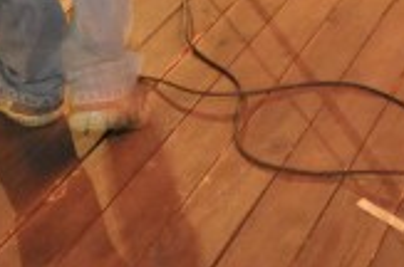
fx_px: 930
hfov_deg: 22.6
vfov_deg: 12.7
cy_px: -376
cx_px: 483
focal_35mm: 83
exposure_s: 1/20
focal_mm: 10
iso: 2000
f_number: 4.5
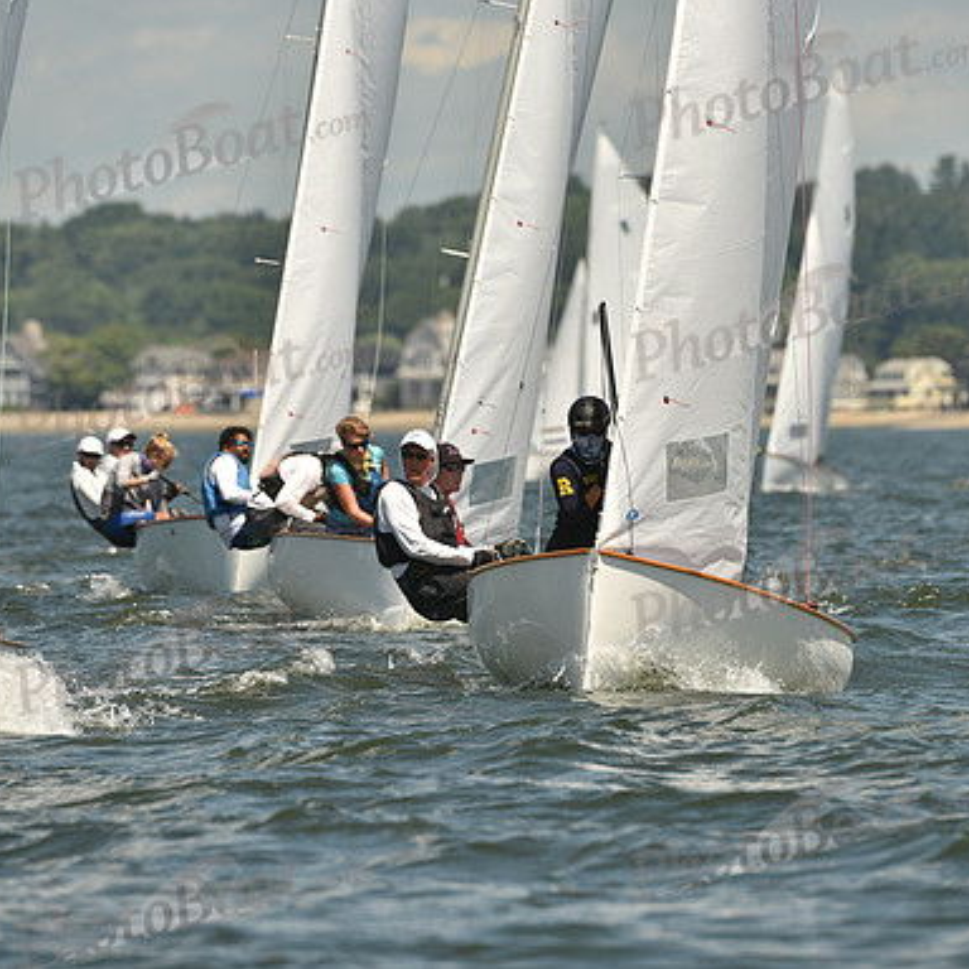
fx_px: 16247
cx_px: 502
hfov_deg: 3.4
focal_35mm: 513
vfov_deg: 3.4
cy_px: 483
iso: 250
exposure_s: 1/1250
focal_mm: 400
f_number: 7.1
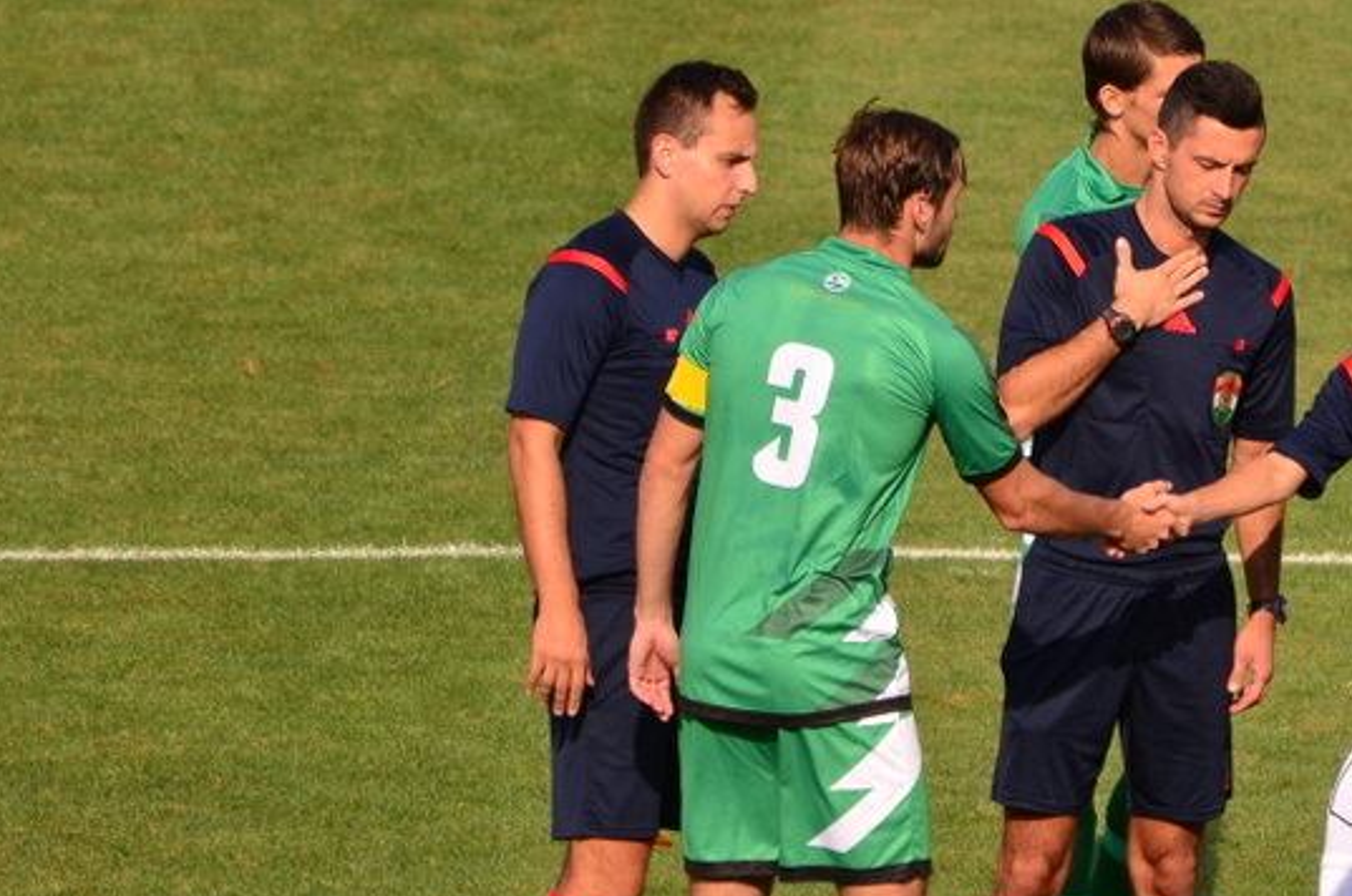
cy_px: 595
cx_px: 1173
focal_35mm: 1005
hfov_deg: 2.1
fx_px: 37676
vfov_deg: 1.4
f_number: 5.6
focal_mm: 300
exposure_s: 1/1000
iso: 200
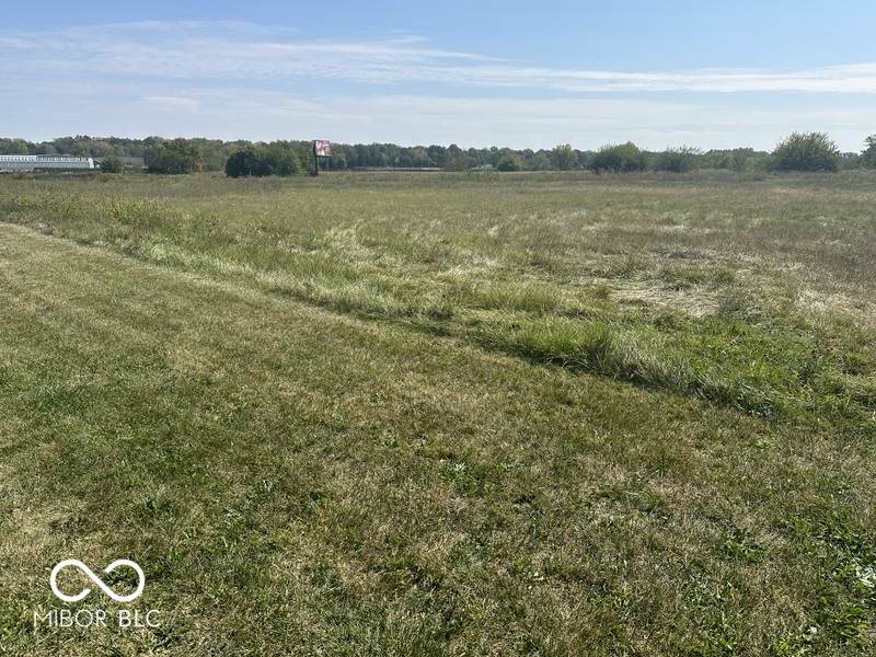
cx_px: 438
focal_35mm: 24
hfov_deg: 71.6
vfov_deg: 56.8
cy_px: 328
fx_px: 607
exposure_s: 1/5848
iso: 80
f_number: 1.78
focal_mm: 6.86
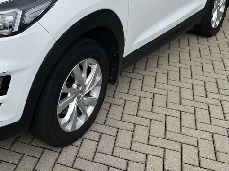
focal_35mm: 55
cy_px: 7
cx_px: 38
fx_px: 364
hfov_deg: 33.7
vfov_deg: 25.5
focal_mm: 5.1
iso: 50
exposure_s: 1/4310
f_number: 1.6
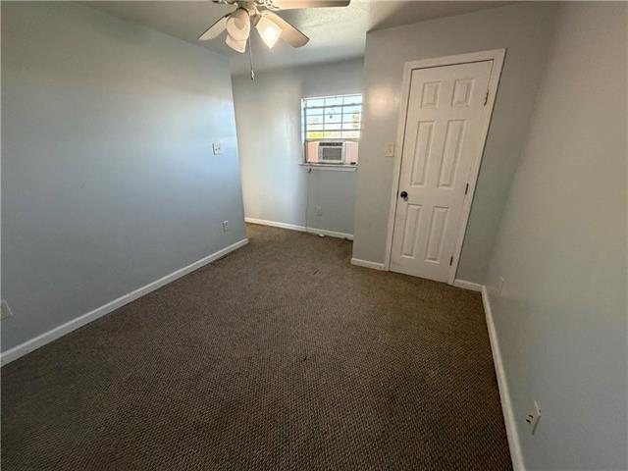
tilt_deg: -21.1
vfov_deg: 85.7
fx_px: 254
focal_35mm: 14
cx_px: 314
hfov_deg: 102.1
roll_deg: -0.3
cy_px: 236
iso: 500
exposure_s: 1/60
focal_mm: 2.22
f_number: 2.2
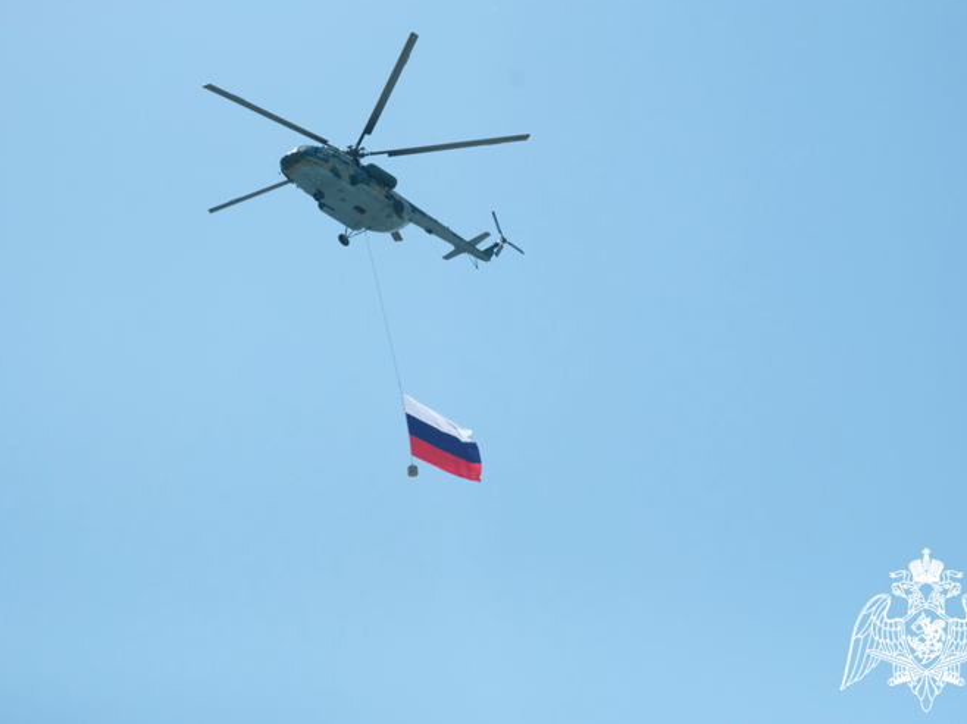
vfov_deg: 16.2
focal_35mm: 91
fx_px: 2541
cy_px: 358
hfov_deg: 21.5
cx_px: 476
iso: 3200
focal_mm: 55
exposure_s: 1/7000
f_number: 8
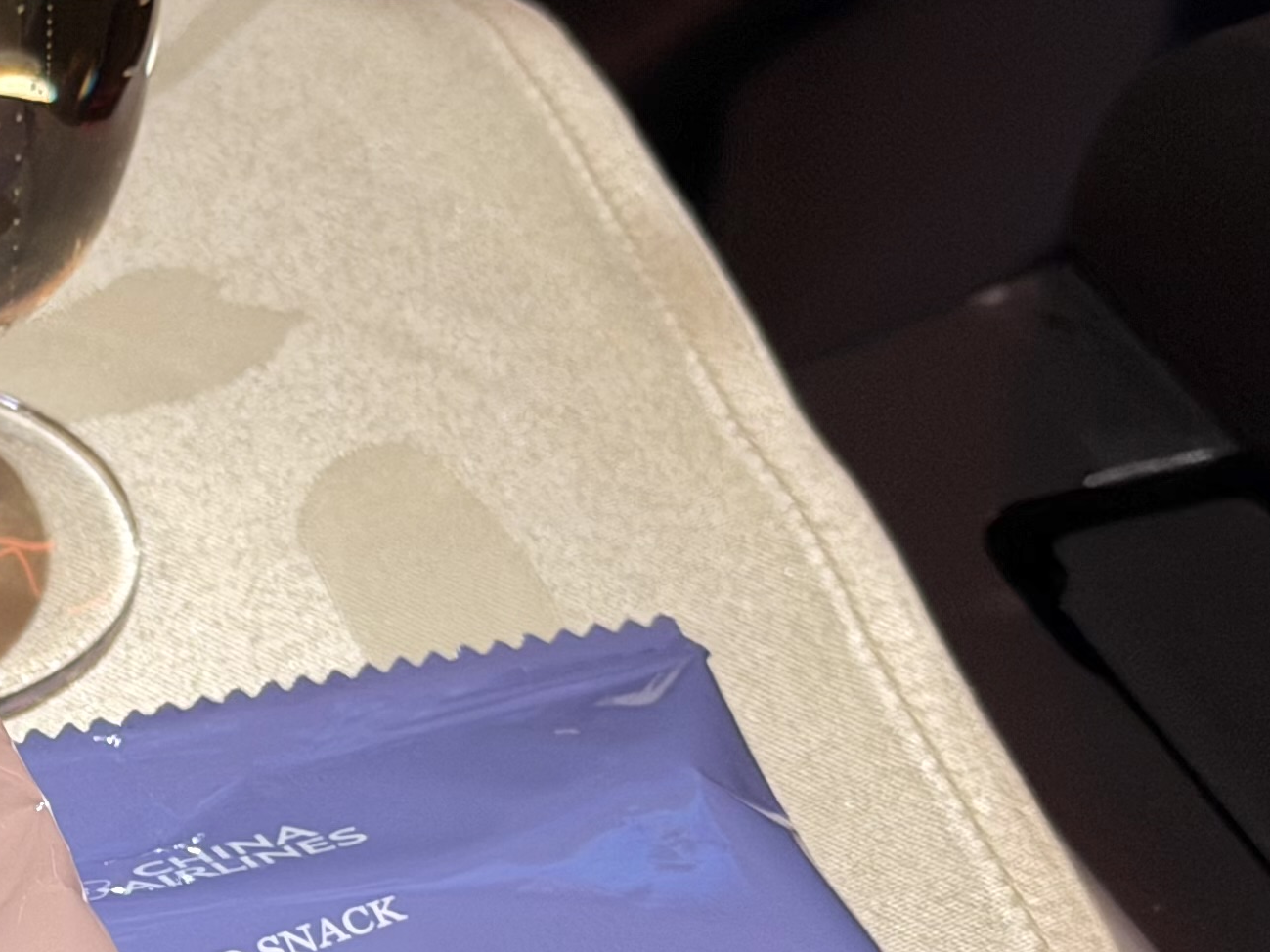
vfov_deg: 9.9
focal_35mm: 149
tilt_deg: -39.8
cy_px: 774
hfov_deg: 12.9
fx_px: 5466
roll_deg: +1.8
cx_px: -342
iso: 100
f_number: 1.78
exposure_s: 1/52
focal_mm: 6.76
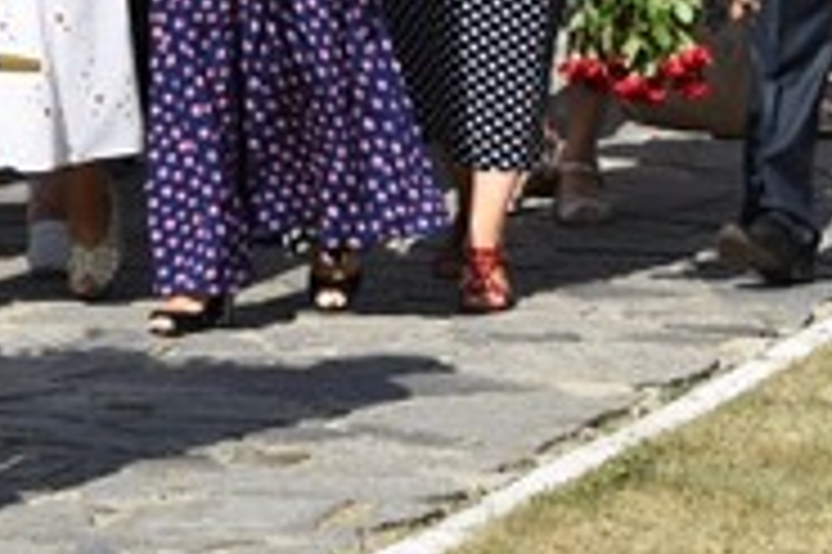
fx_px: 8497
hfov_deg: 5.6
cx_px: 238
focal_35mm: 368
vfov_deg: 3.7
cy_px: -99
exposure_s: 1/1600
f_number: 7.1
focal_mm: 85
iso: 500
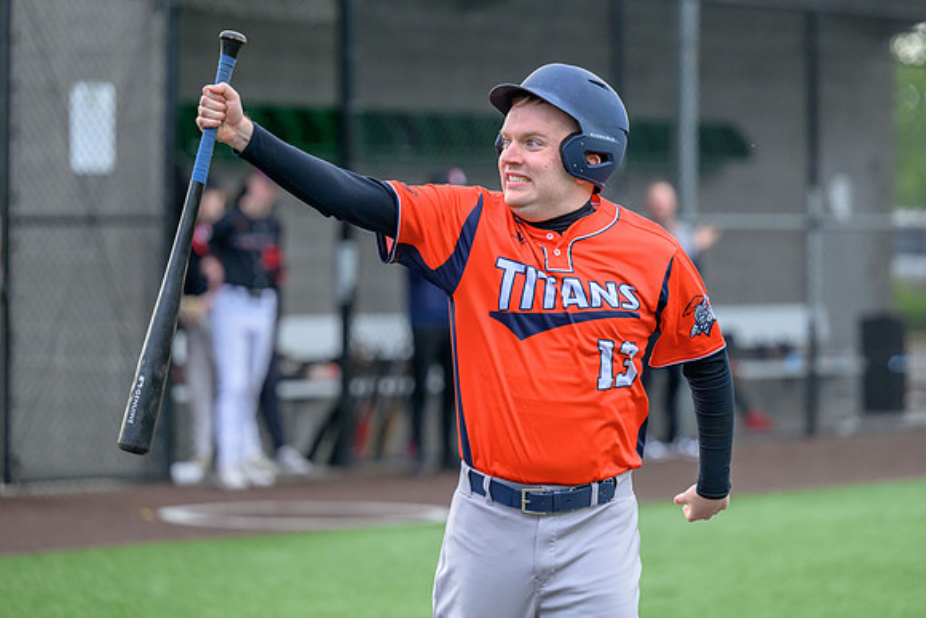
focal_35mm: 174
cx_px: 472
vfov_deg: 7.9
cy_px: 273
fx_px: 4489
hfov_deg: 11.8
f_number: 3.2
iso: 2500
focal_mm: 145
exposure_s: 1/2000
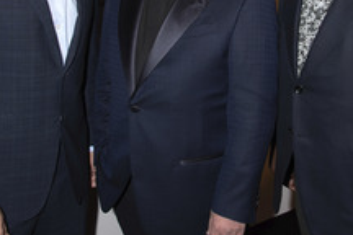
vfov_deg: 26.3
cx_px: 198
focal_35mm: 50
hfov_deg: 39.5
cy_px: 34
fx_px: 490
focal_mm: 24
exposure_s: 1/200
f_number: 5.6
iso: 400
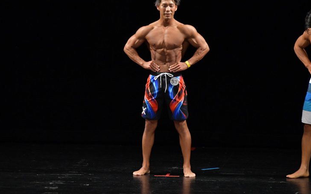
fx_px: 2916
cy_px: 86
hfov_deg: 6.1
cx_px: 158
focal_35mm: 344
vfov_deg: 3.8
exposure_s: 1/400
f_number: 5.6
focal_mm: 210
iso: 3200
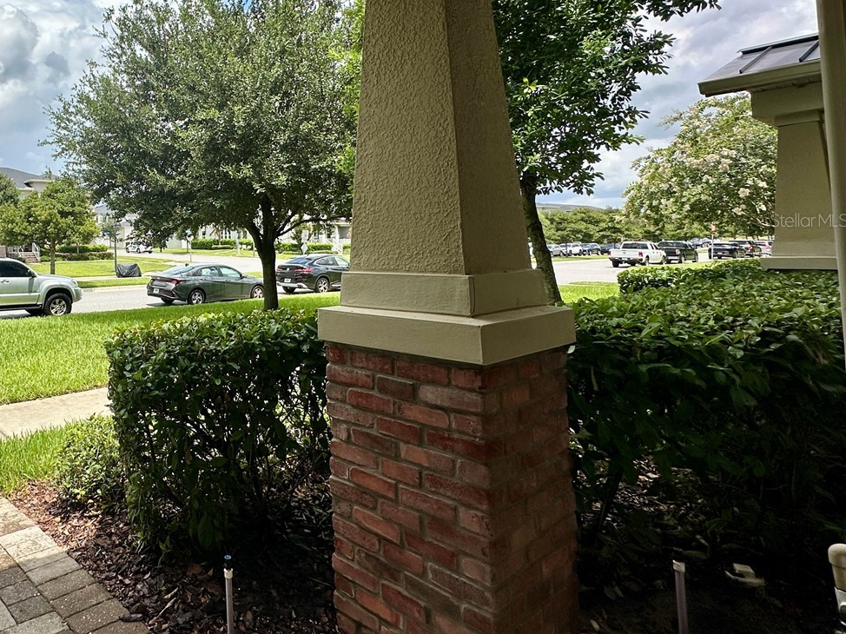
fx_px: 562
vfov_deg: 57.8
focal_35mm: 23
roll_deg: +0.6
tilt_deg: +3.2
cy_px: 220
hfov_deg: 66.4
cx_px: 157
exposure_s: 1/2020
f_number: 2.2
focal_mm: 2.22
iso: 50
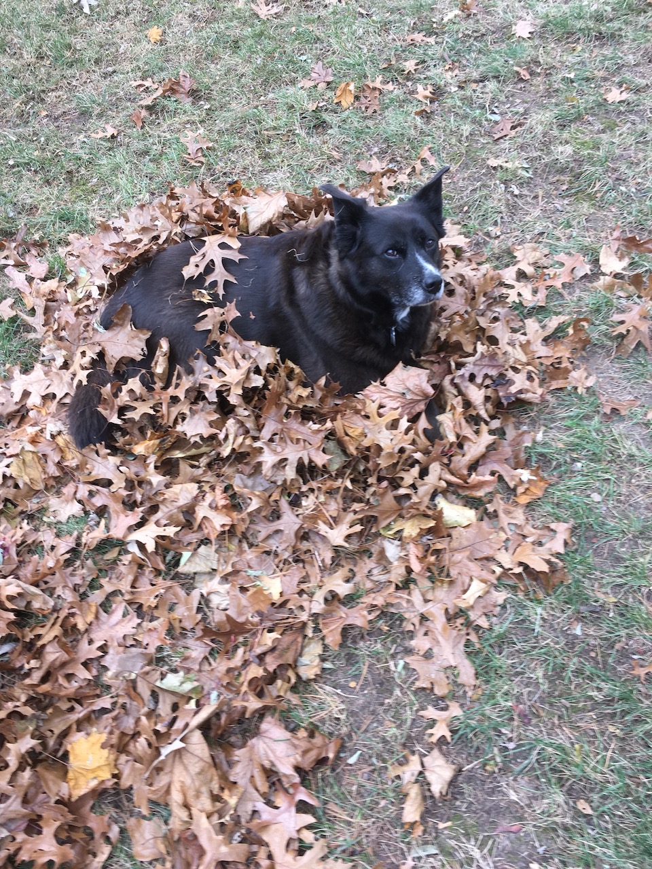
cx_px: 326
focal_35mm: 29
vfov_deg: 61.7
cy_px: 434
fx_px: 728
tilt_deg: -49.7
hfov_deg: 48.2
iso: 32
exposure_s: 1/60
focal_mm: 4.15
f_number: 2.2
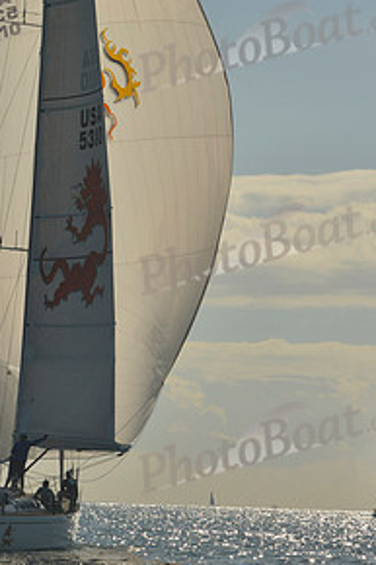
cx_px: 38
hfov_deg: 8.0
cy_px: 171
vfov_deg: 12.1
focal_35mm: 170
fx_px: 2666
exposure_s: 1/640
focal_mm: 85
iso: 200
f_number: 11
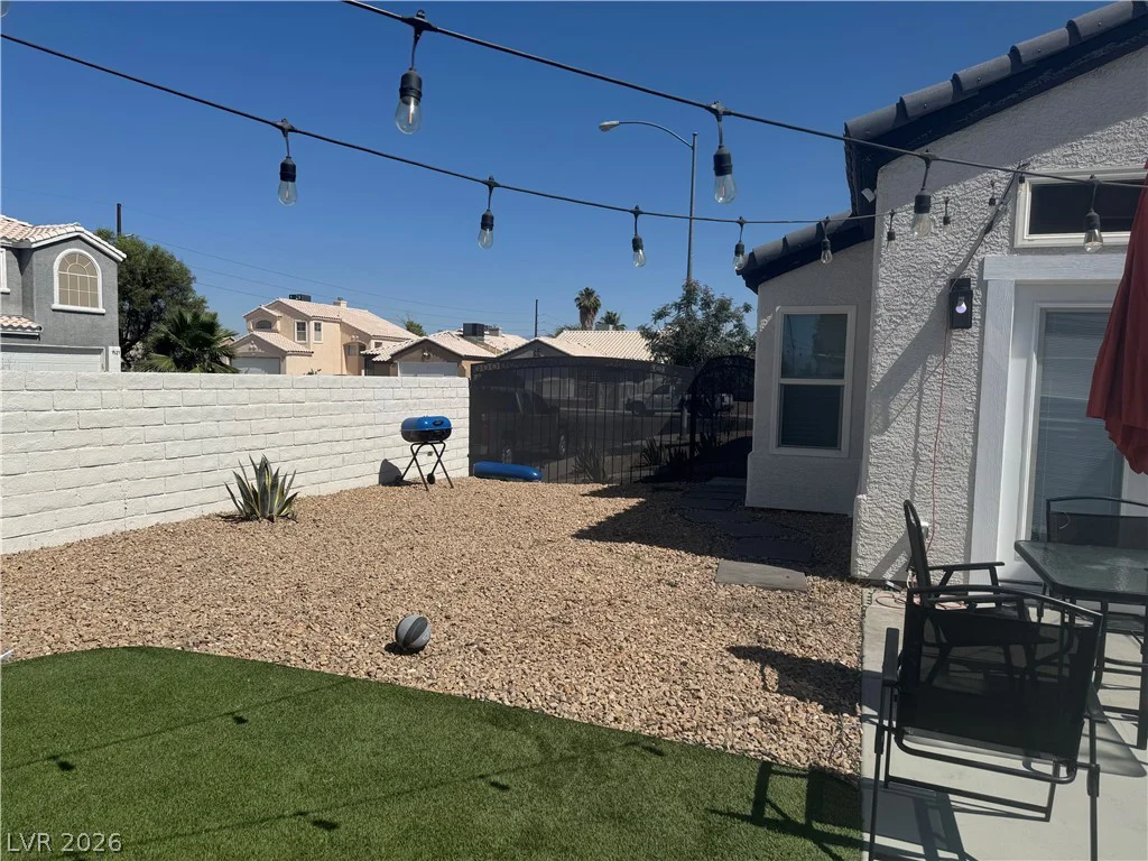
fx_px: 796
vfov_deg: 56.8
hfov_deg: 71.6
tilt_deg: -1.8
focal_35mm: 24
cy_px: 430
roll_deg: -2.6
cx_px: 574
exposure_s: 1/9009
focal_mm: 6.76
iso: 80
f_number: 1.78
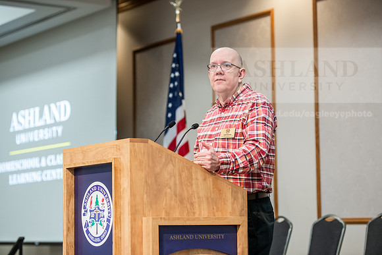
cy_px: 128
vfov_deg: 13.7
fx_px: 1061
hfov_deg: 20.4
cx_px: 191
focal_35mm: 100
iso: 2000
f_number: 3.2
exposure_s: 1/200
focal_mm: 100
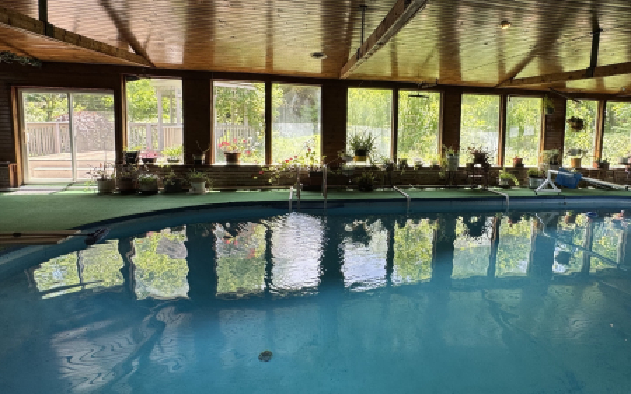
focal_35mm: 22
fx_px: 378
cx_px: 385
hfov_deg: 78.6
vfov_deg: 54.8
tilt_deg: -6.5
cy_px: 167
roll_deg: -2.0
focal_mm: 2.22
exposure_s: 1/120
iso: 40
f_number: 2.2
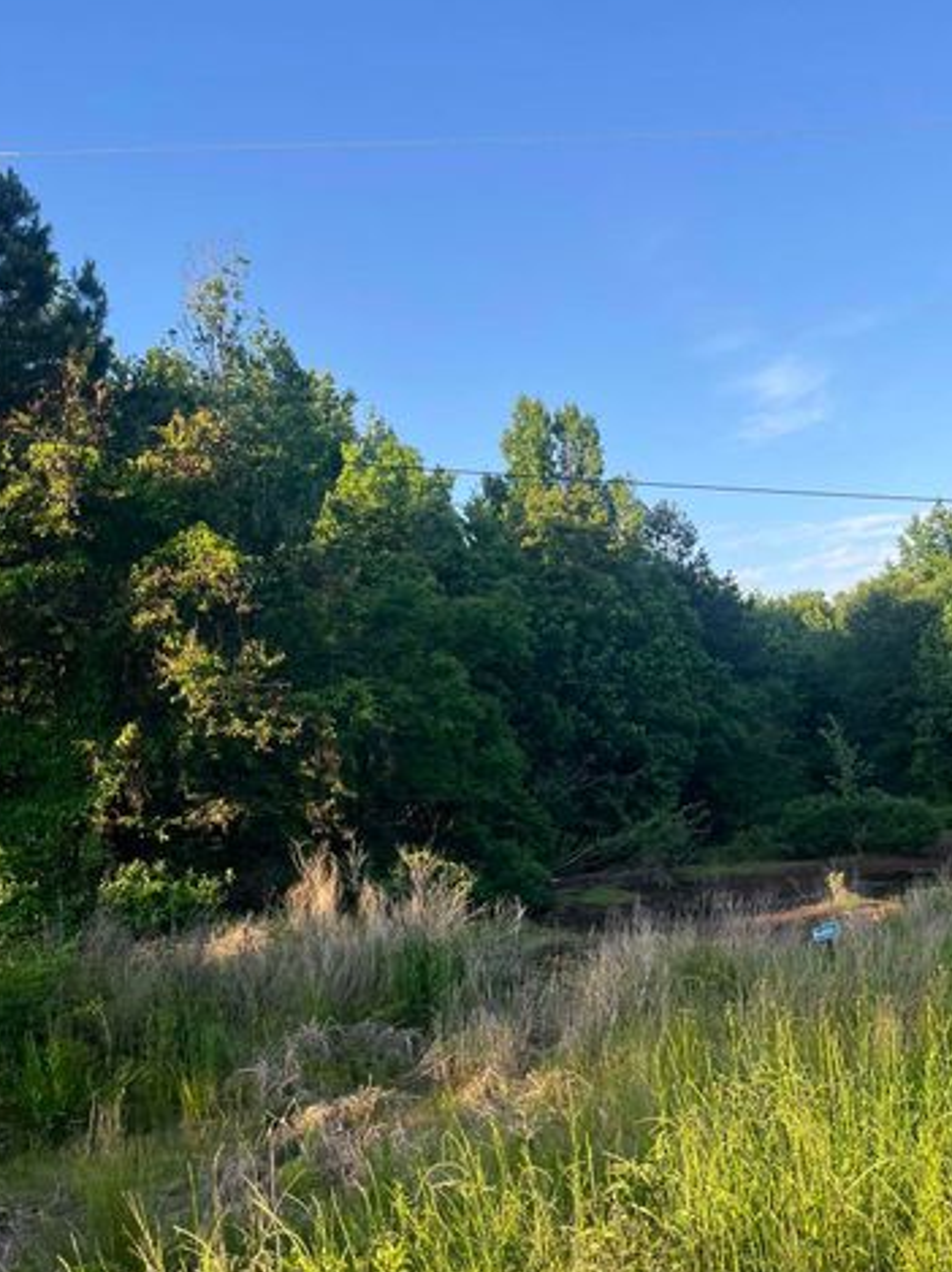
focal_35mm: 37
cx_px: 635
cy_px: 818
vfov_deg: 49.5
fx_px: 1359
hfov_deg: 38.2
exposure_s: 1/840
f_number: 1.6
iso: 50
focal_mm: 5.1
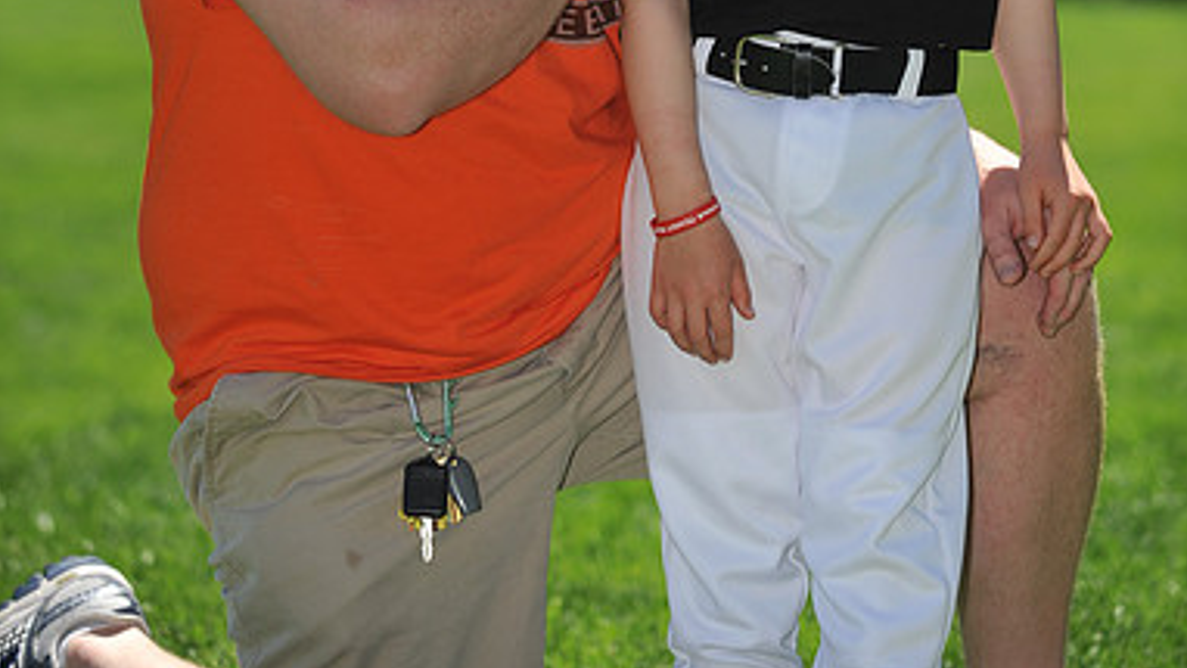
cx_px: 594
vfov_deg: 6.8
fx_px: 5603
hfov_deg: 12.1
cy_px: -134
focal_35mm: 178
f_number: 4
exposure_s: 1/2000
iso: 200
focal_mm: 112
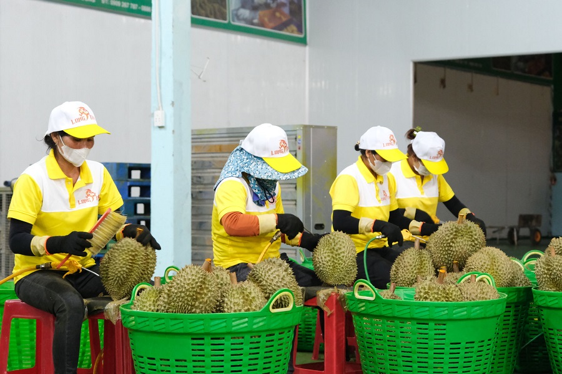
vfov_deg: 17.3
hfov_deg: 25.7
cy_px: 187
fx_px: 1233
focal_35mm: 79
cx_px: 281
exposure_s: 1/90
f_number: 4
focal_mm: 52.4
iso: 6400
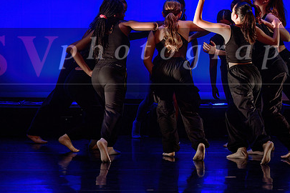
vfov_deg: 6.0
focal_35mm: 228
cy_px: 18
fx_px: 1837
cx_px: 186
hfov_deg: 9.0
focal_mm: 125
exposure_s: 1/200
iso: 1600
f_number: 2.8
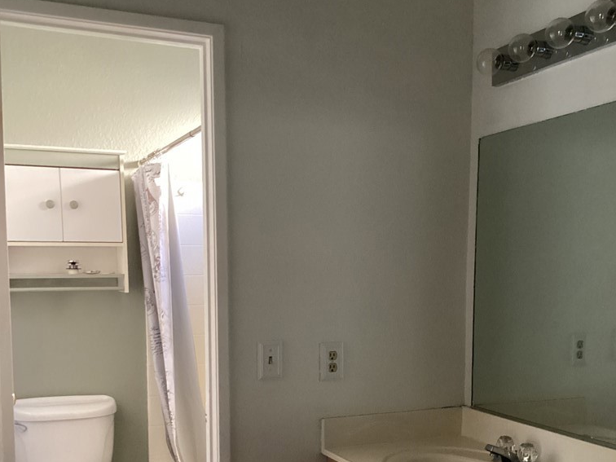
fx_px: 747
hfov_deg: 44.8
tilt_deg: -6.3
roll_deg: -0.3
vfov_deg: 33.6
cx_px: 310
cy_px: 348
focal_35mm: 42
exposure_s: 1/30
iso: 400
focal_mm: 3.3
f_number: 2.4
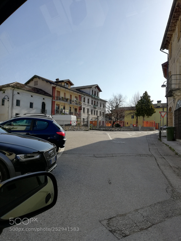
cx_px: 90
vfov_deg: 65.3
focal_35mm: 27
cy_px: 120
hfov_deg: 51.4
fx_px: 188
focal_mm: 3.81
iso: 50
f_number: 2.2
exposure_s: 1/1221
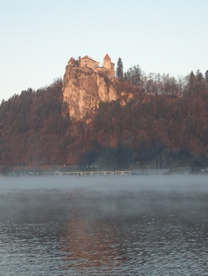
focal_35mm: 74
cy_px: 138
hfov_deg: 19.9
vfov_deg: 26.3
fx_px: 592
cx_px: 104
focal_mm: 15.7
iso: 101
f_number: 3.9
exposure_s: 1/95.7
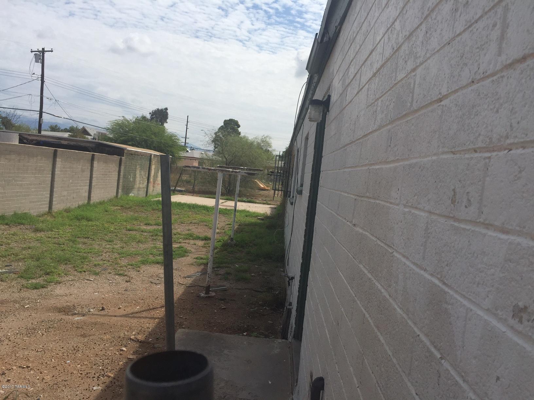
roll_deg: -6.9
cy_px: 200
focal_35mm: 29
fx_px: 447
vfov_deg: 48.2
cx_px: 267
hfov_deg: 61.7
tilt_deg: -2.2
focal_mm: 4.15
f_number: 2.2
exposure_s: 1/4405
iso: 32
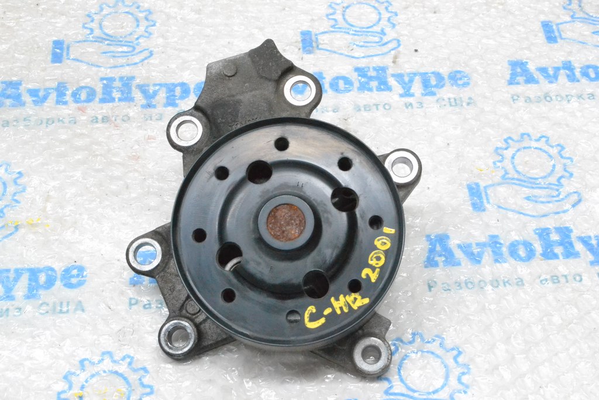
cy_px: 200
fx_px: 998
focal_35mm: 60
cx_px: 300
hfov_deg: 33.4
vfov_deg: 22.6
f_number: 13
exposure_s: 1/100
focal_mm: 40
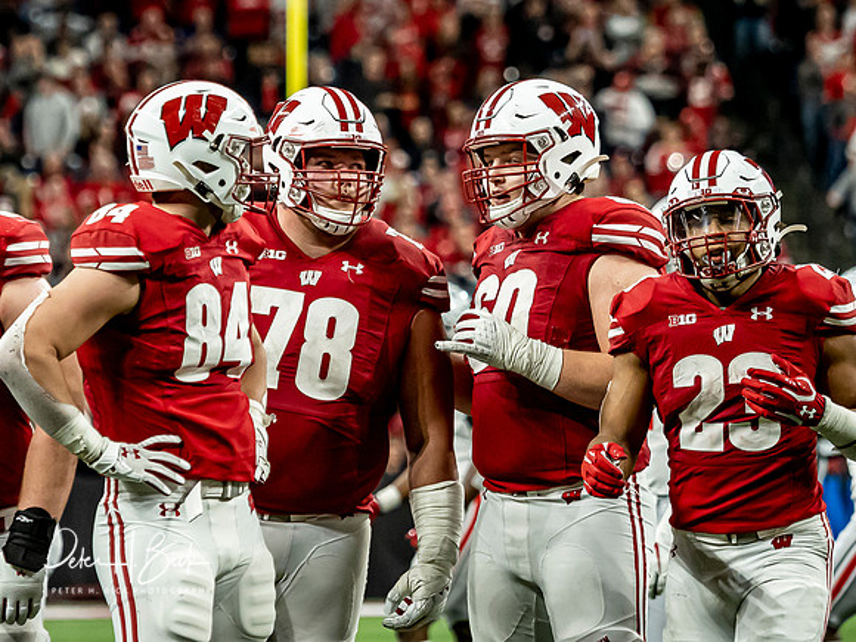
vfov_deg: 3.3
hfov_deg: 4.4
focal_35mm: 450
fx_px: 11129
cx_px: 301
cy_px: 159
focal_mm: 135
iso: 2500
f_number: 2.8
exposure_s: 1/1000
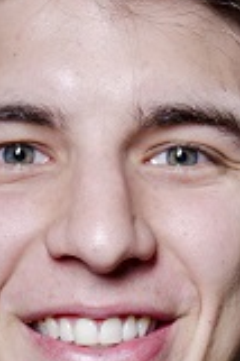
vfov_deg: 9.2
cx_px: 68
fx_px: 2215
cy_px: 378
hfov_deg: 6.2
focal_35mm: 221
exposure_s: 1/125
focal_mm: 48
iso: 100
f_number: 7.1
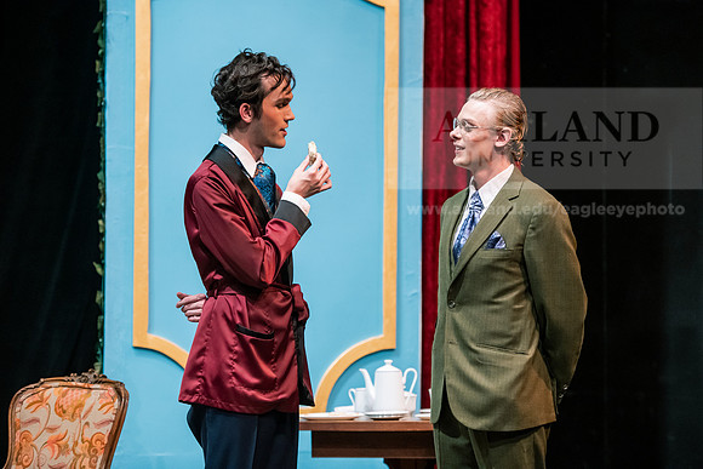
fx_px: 2344
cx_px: 352
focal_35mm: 120
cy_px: 234
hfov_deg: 17.1
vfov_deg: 11.4
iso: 3200
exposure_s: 1/200
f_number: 3.2
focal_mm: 120
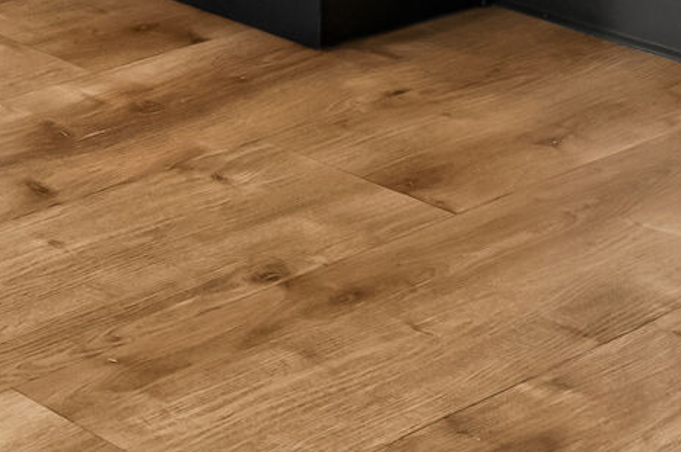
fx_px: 1700
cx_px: -728
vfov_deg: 12.8
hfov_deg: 16.5
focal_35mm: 90
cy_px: -519
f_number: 8
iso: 250
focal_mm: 14
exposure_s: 3
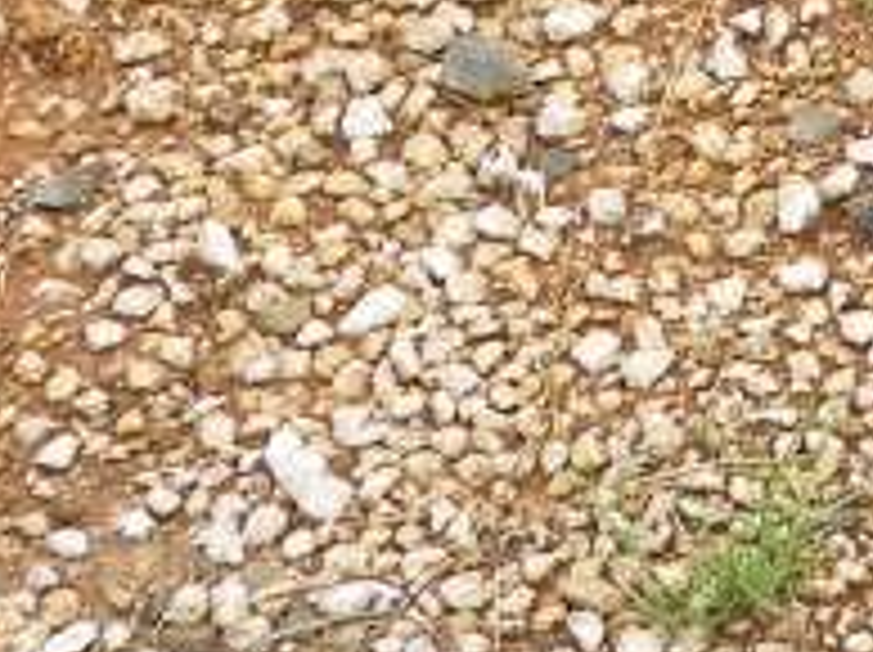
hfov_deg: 8.1
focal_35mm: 229
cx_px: 2025
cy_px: -863
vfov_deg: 6.2
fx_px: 5768
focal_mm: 6.6
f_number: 4.5
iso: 64
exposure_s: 1/200
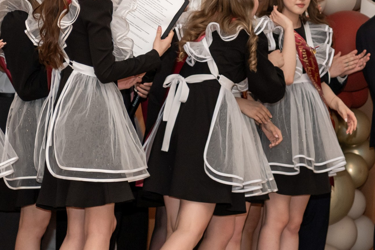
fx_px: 1644
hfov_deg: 12.9
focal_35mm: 158
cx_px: 307
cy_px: 29
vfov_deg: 8.6
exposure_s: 1/200
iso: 500
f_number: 2.8
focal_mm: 48
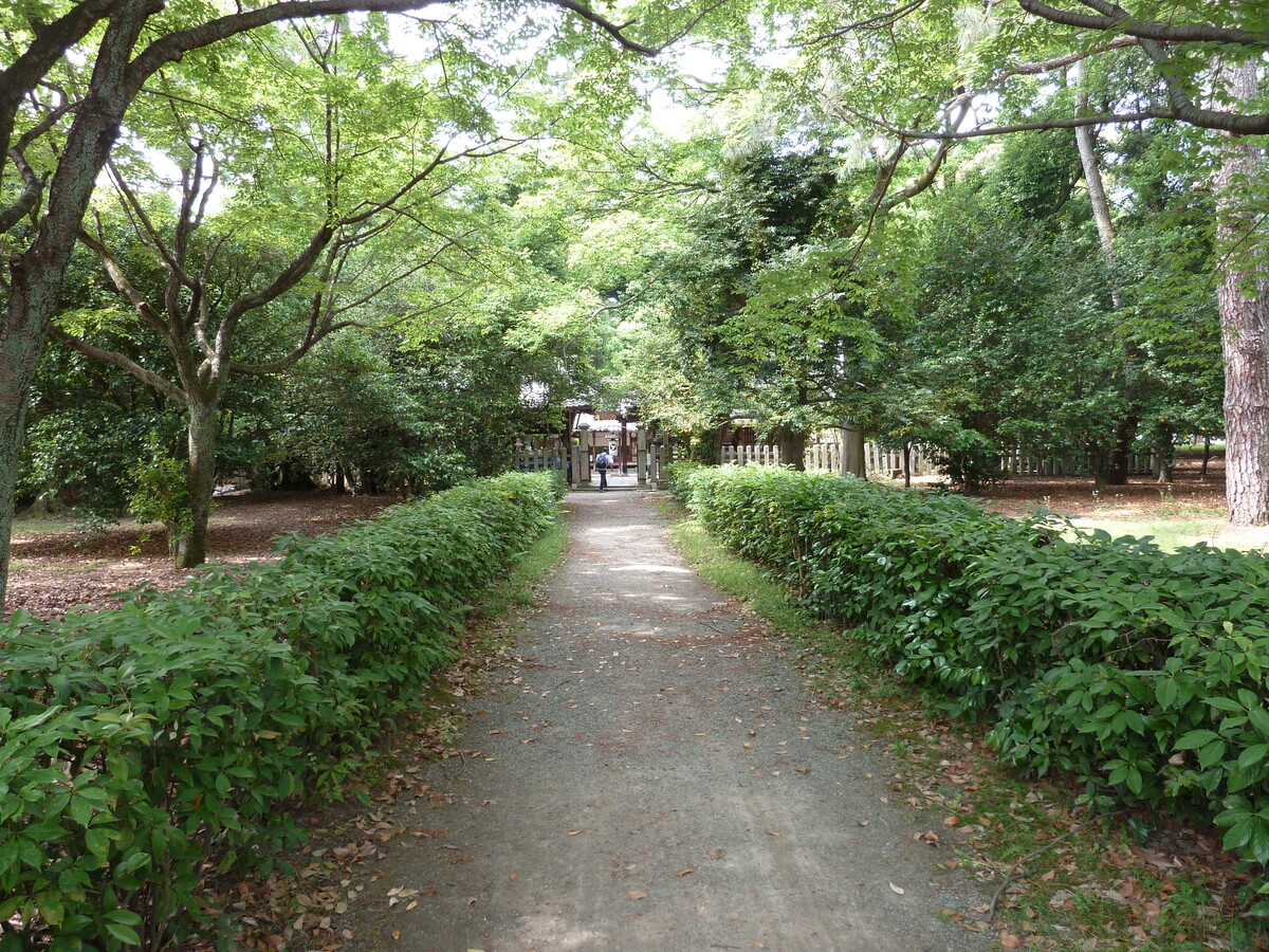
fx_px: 916
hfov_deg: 69.4
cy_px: 476
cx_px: 634
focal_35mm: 25
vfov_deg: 54.9
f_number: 3.3
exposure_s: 1/40
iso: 80
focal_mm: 4.1
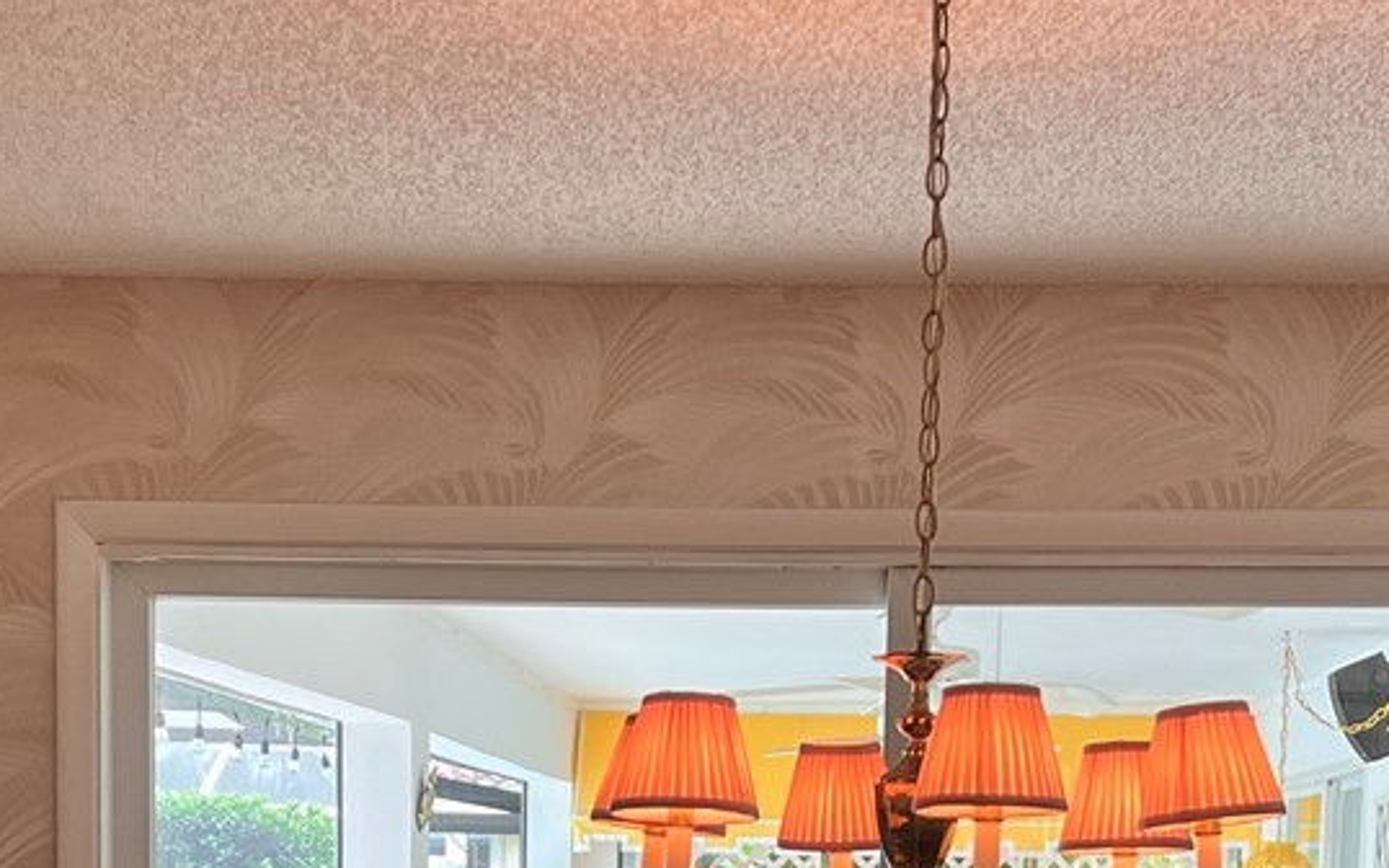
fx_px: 3103
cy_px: 1186
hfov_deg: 25.2
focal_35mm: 82
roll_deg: -1.4
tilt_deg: -5.8
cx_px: 710
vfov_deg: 15.1
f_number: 1.5
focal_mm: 5.7
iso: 100
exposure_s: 1/120
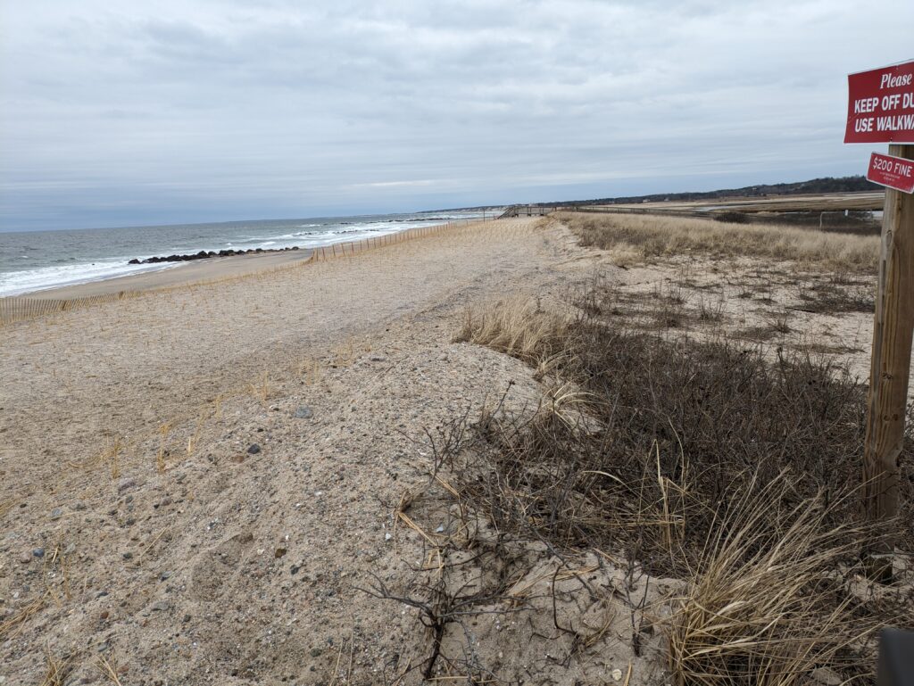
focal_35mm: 25
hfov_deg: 69.4
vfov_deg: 54.9
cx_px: 457
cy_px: 343
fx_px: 660
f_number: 1.89
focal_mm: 5.43
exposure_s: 1/433
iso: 46
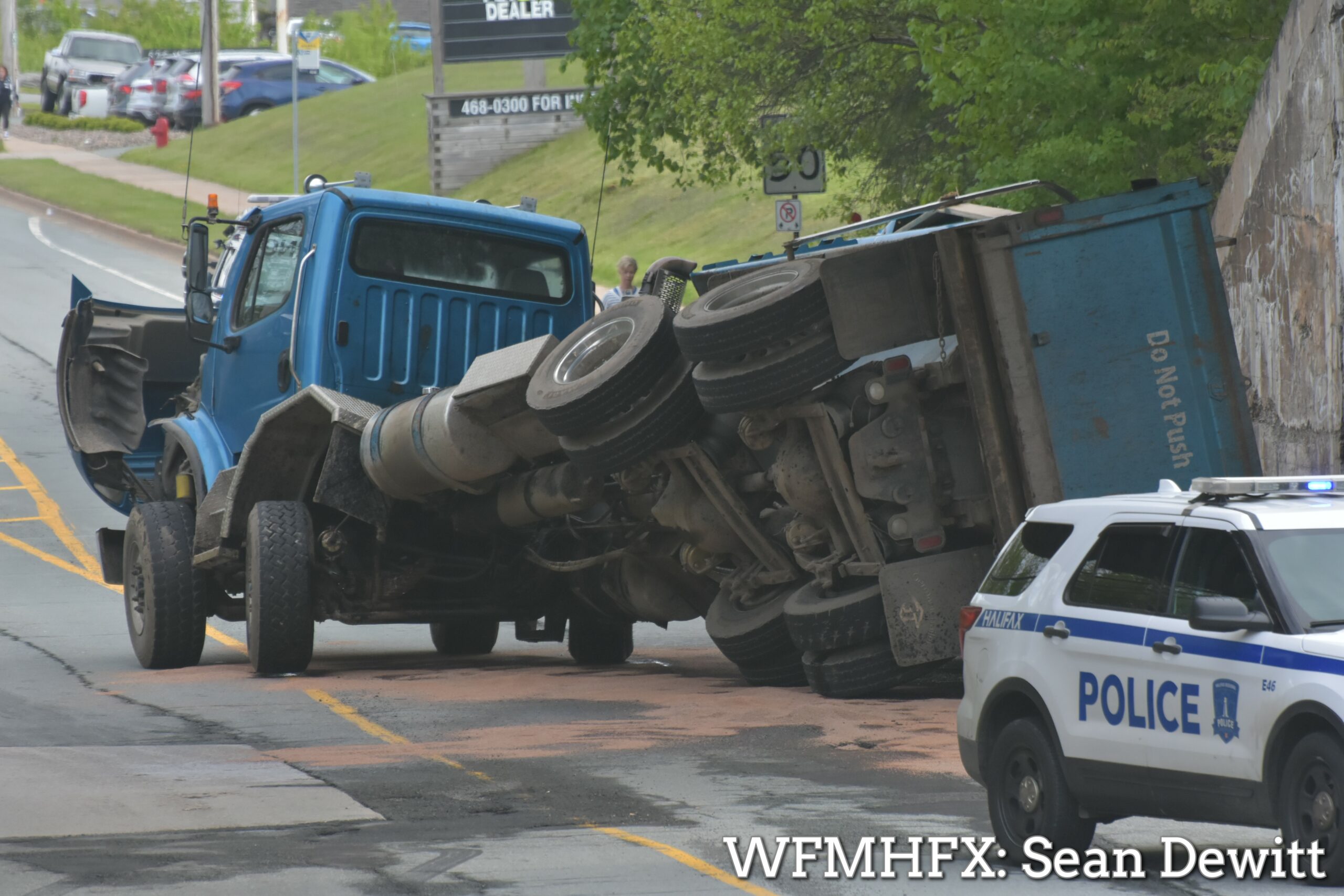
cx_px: 672
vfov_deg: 3.7
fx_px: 14000
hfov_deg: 5.5
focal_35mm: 375
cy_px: 448
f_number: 6.3
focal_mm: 250
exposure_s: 1/667
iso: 1000
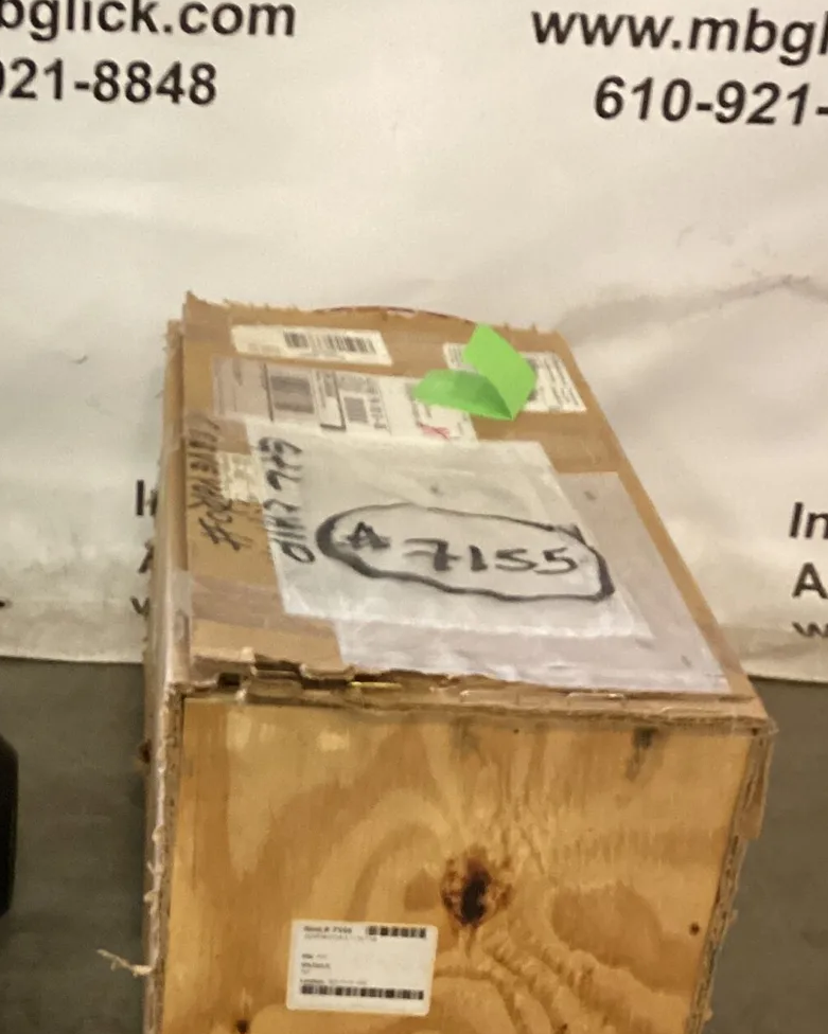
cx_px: 45
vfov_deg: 30.4
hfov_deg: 23.8
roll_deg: +0.7
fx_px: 1899
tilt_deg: -27.3
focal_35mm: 62
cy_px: 625
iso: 400
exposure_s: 1/33
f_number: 2.4
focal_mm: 3.3
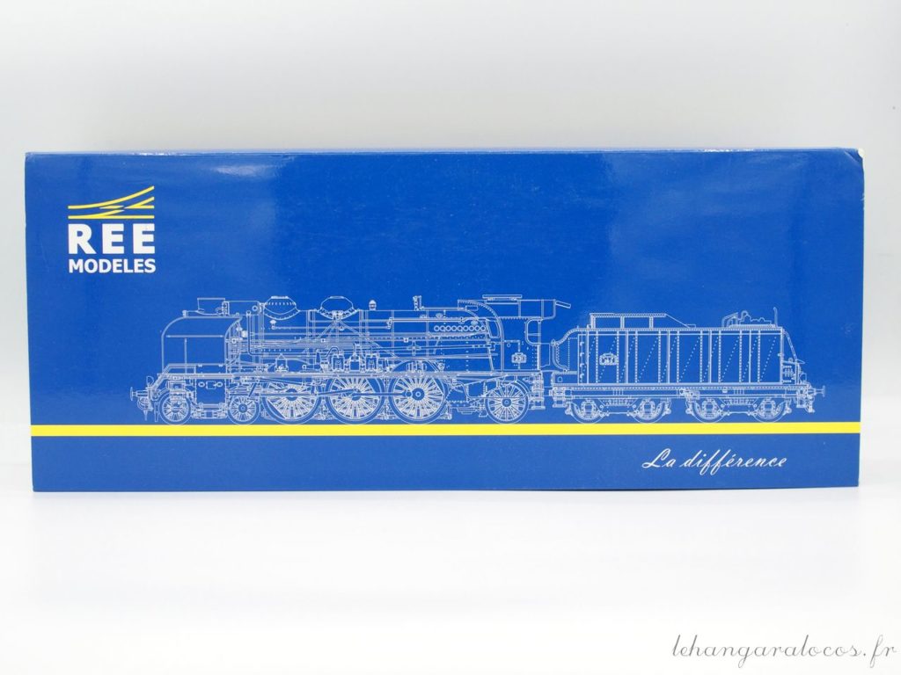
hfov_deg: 38.2
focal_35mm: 50
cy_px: 338
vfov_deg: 29.1
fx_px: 1301
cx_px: 450
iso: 400
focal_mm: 10.8
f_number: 4
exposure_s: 1/400
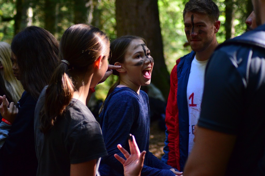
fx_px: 773
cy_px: 88
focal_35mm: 105
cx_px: 132
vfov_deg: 13.0
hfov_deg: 19.5
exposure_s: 1/500
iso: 3200
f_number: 4
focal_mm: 70
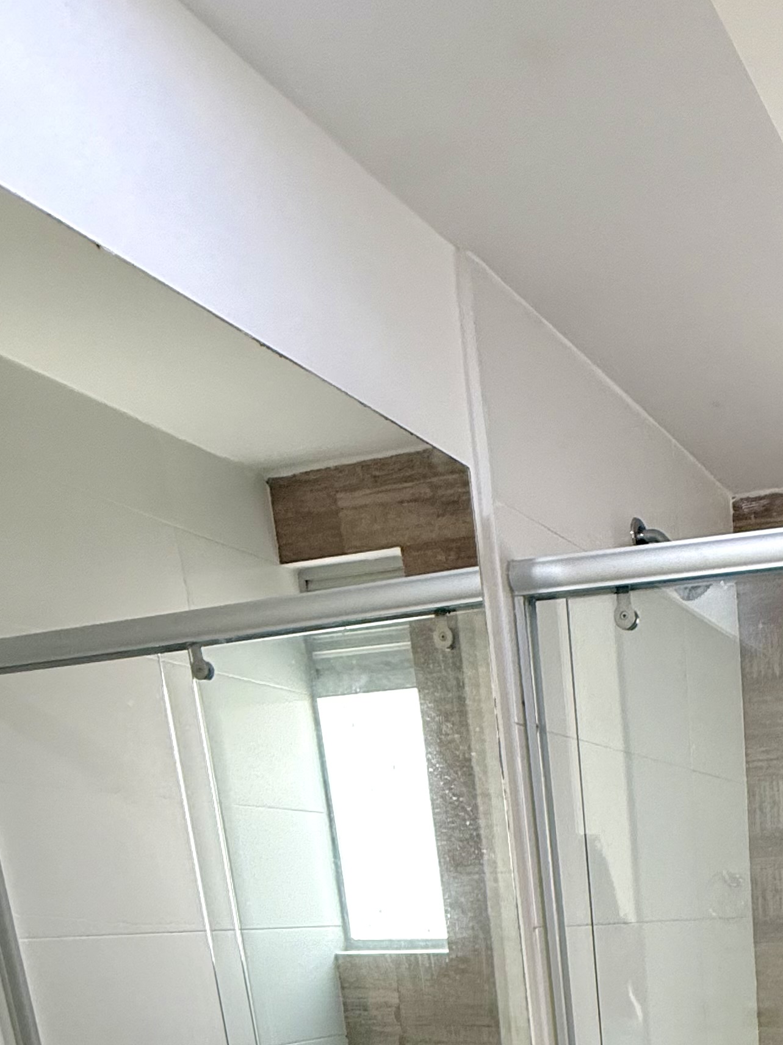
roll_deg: -0.1
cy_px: 1152
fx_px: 995
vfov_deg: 43.0
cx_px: 874
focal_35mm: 33
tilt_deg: -15.0
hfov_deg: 36.1
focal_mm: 2.22
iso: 250
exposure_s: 1/120
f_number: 2.2
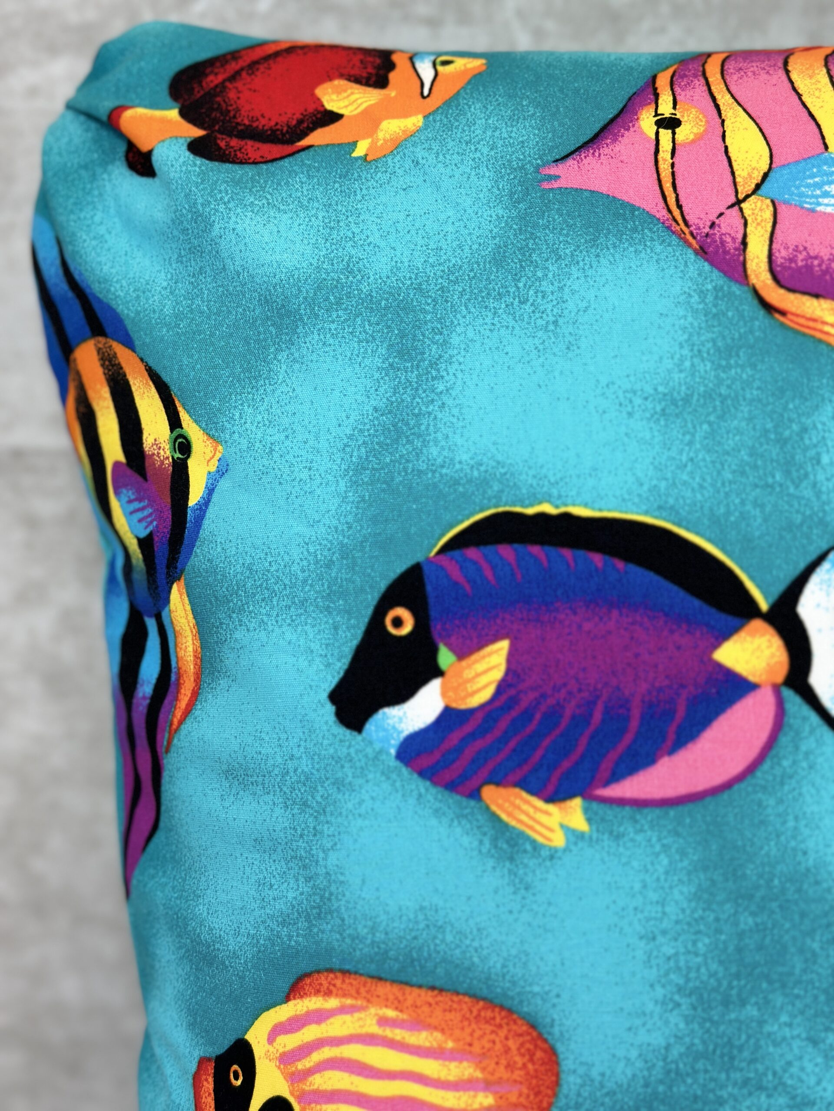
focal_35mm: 48
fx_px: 1542
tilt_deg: -15.2
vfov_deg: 39.7
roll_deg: +0.6
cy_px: 556
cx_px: 417
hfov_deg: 30.3
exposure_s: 1/132
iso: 64
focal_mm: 6.86
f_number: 1.78
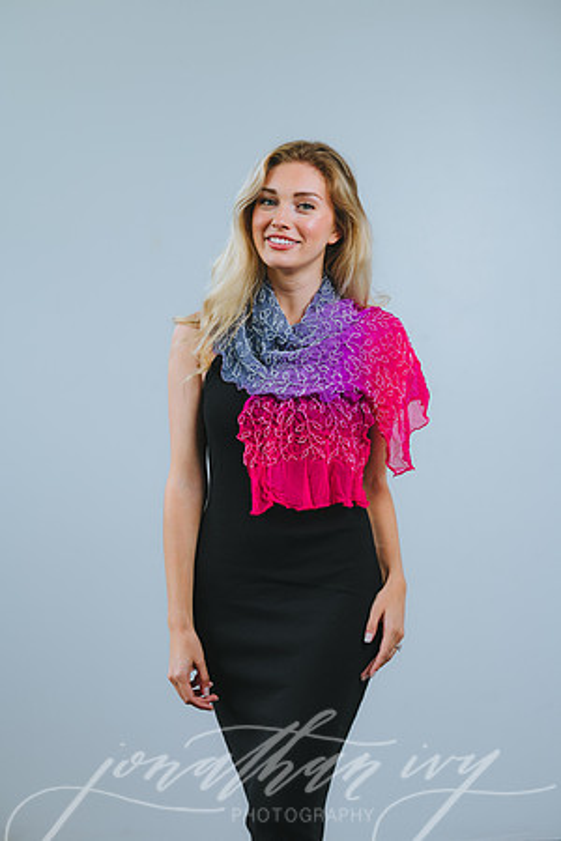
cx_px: 280
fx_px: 1987
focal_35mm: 85
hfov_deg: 16.1
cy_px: 420
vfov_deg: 23.9
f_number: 4
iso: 80
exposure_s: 1/200
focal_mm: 85
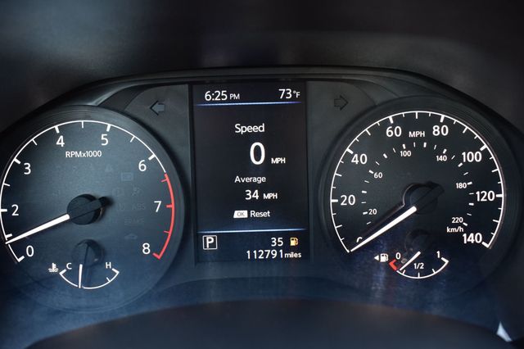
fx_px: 524
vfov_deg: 36.8
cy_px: 174
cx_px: 262
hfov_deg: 53.2
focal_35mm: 36
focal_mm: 24
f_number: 6.3
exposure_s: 1/15
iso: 450
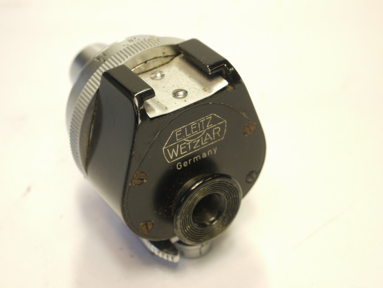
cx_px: 192
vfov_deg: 19.4
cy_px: 144
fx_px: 841
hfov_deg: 25.7
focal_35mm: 76
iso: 400
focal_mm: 38
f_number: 10
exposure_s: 1/6
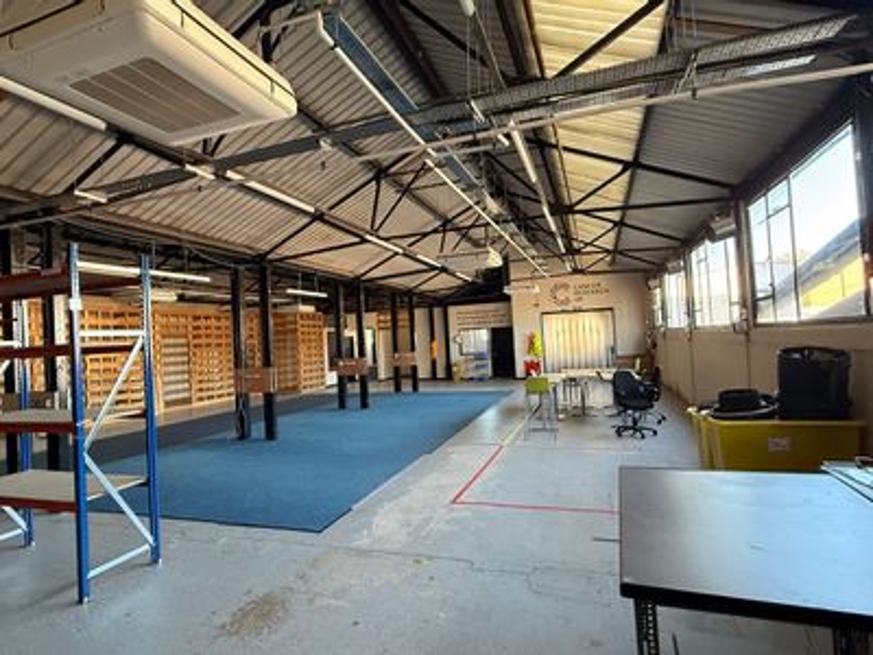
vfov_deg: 85.7
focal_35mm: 14
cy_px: 328
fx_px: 353
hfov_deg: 102.1
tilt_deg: +4.9
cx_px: 436
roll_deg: +3.2
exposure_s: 1/100
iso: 500
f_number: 2.2
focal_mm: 2.22
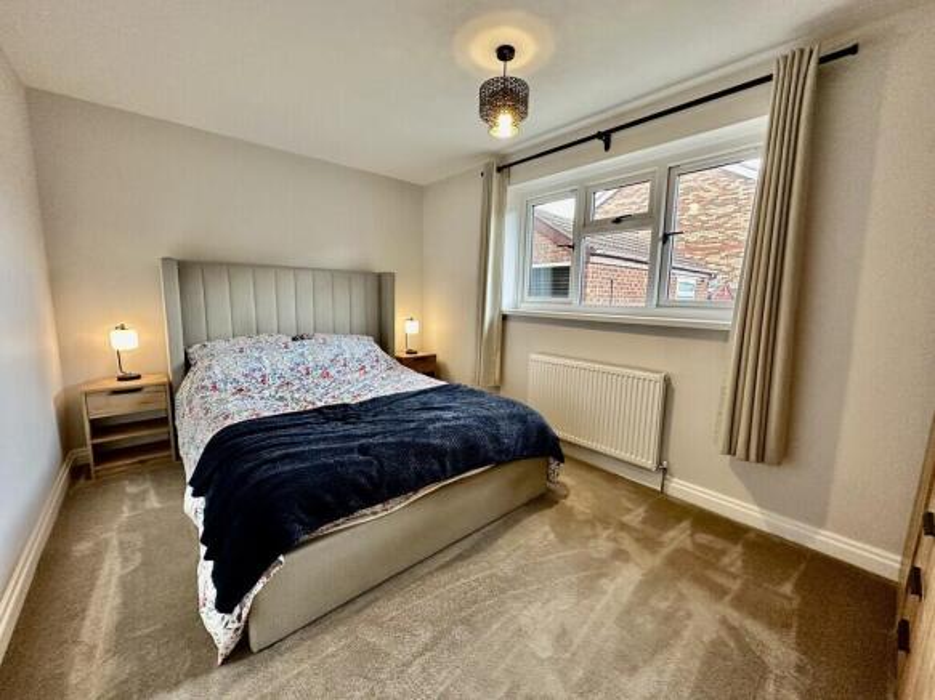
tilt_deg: -8.1
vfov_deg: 85.7
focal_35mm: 14
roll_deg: -1.0
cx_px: 468
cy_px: 350
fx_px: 378
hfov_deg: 102.1
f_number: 2.2
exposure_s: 1/100
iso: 250
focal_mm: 2.22
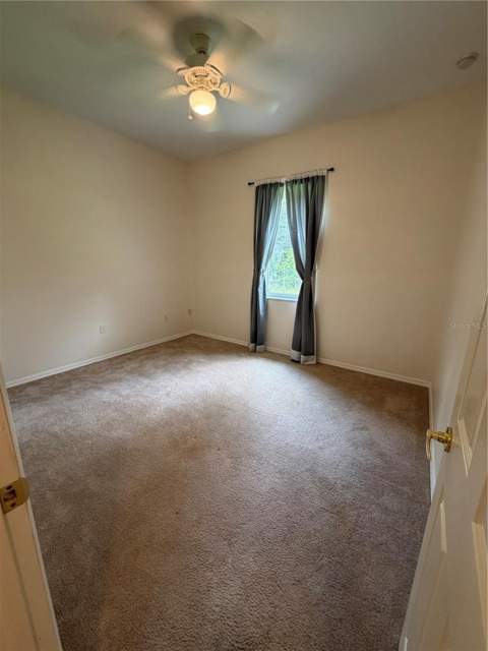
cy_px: 326
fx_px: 263
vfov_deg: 102.1
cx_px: 244
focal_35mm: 14
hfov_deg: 85.7
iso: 200
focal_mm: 2.22
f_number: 2.2
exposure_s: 1/60
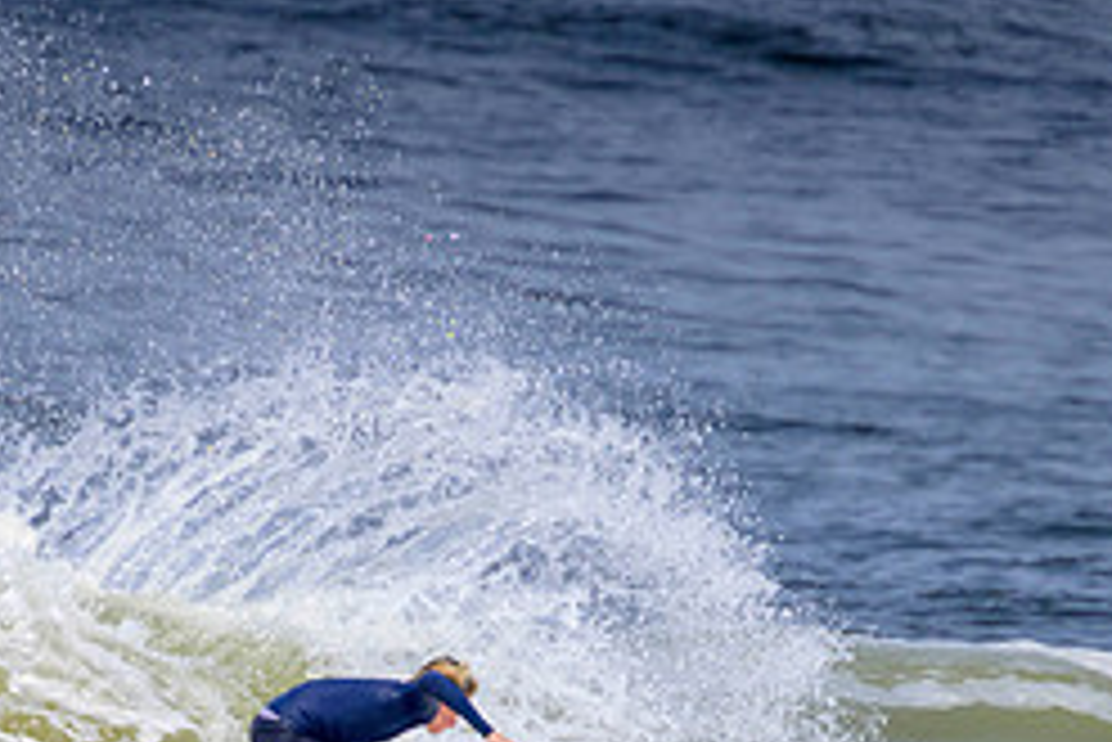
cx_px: 504
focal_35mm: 1875
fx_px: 57948
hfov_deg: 1.1
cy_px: 812
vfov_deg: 0.7
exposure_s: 1/2000
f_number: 11
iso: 560
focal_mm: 800
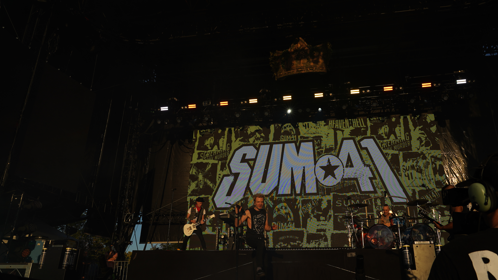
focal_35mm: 27
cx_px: 259
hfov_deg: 69.8
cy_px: 148
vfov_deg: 42.9
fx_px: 357
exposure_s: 1/500
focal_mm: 24
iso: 100
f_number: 8
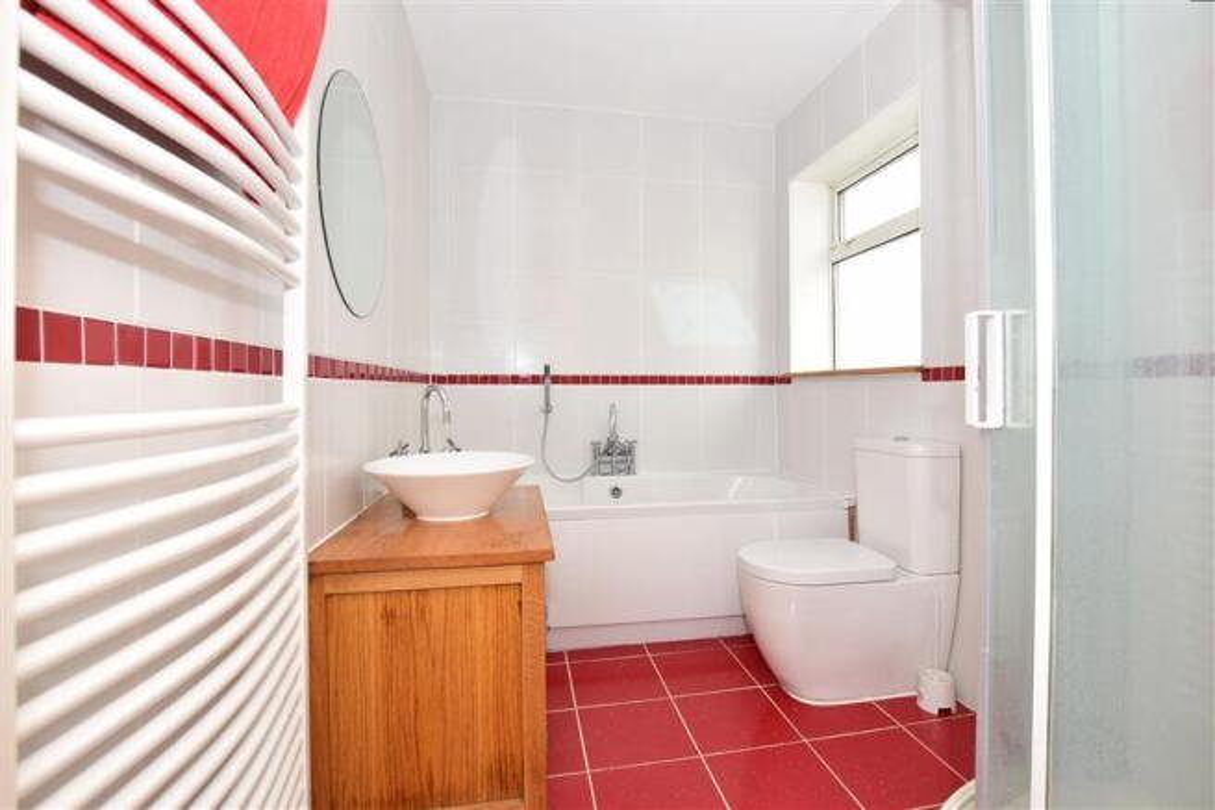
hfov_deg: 100.4
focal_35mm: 15
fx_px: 506
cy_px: 405
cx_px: 608
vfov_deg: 77.3
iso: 400
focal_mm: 10
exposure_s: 1/50
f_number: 5.6
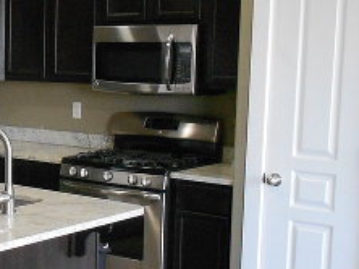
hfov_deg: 24.6
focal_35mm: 75
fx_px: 777
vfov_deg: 19.6
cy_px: 143
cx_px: -15
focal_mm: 4.6
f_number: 3.2
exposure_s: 1/80
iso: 400
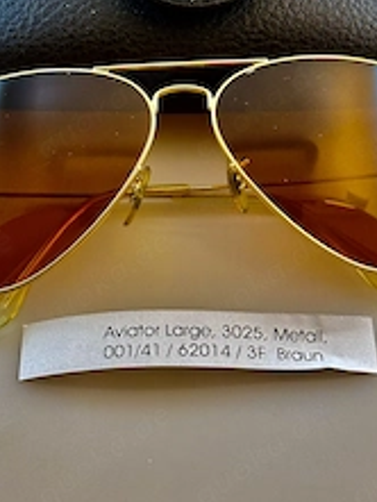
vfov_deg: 22.3
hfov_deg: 17.0
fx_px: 1262
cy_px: 143
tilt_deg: -49.2
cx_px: 186
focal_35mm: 87
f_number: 1.78
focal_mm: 6.76
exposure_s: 1/50
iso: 125
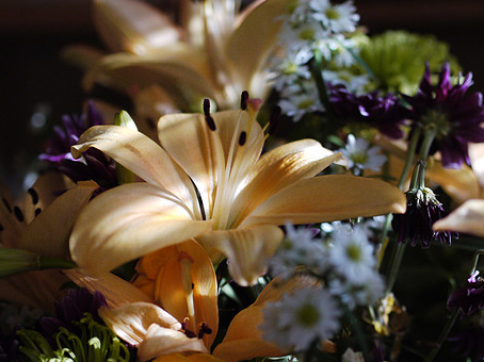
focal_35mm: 115
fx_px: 1607
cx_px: 277
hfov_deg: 17.1
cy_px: 190
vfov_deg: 12.9
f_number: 1.8
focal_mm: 45
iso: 500
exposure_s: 1/125
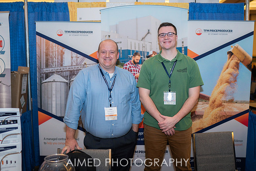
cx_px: 130
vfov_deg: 36.1
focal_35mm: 37
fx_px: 262
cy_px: 84
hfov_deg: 52.1
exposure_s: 1/125
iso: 100
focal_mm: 35
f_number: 2
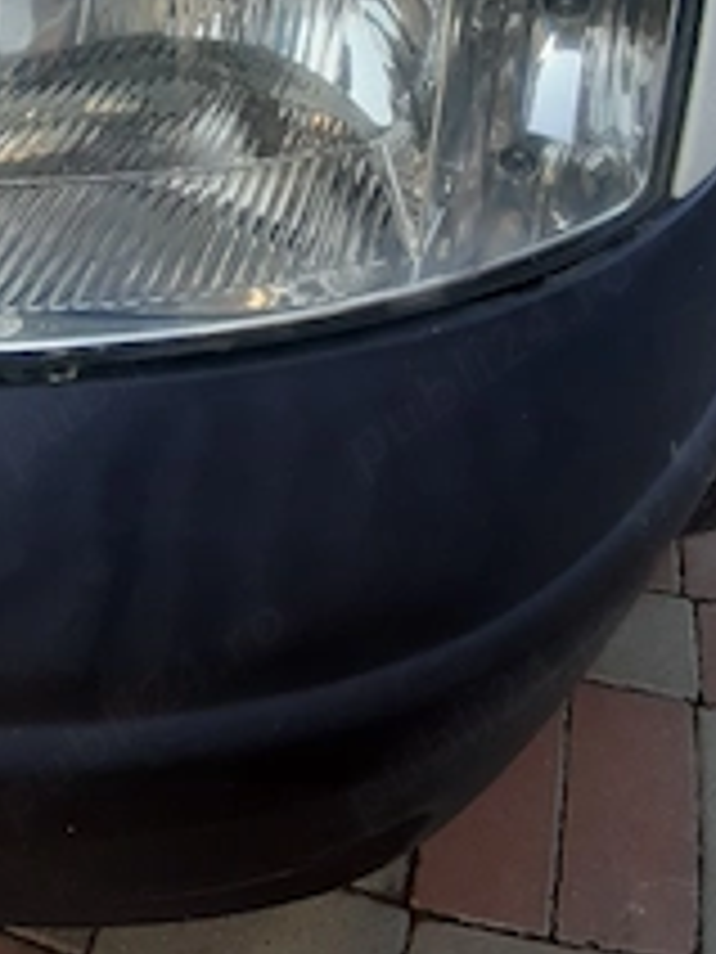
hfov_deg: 41.2
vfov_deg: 47.4
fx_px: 938
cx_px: 230
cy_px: 63
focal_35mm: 34
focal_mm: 1.87
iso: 40
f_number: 2.4
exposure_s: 1/196
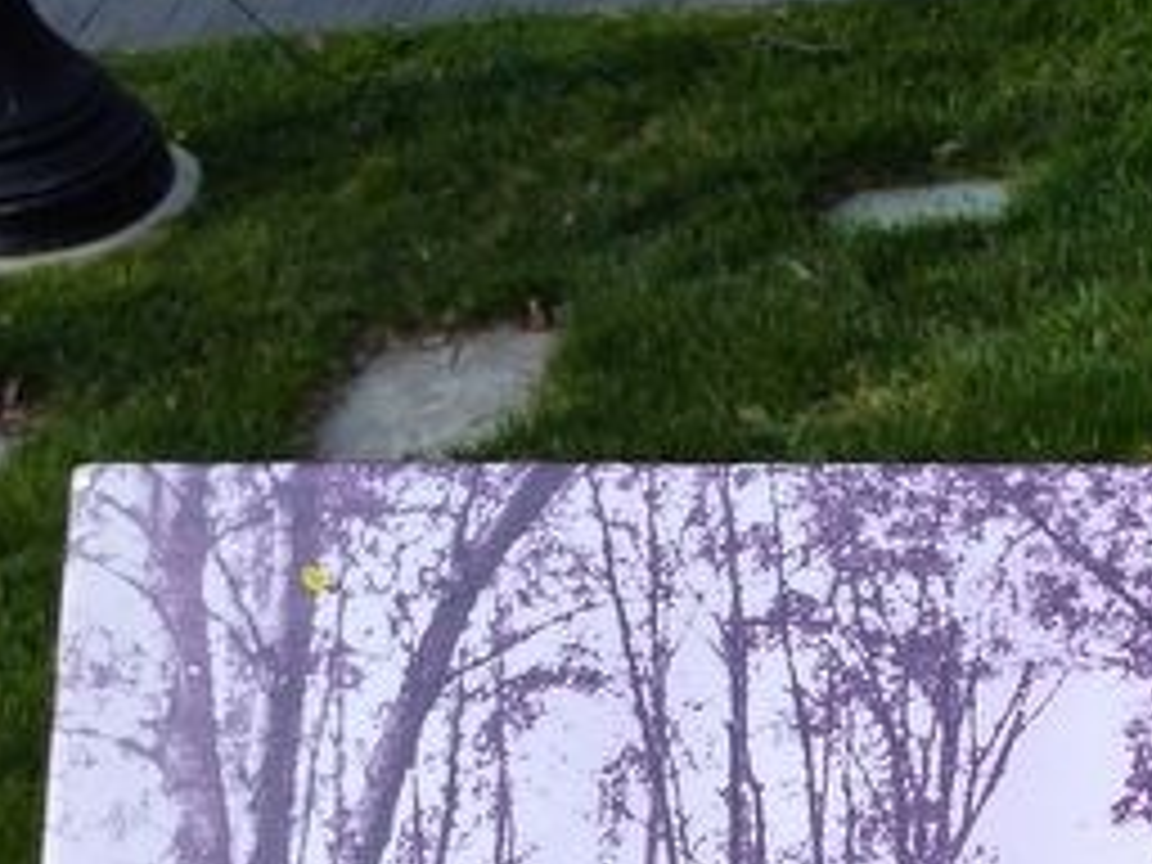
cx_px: 1503
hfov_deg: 23.8
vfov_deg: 19.3
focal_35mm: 72
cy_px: 1040
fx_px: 2396
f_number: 1.8
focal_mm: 5.56
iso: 100
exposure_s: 1/1105
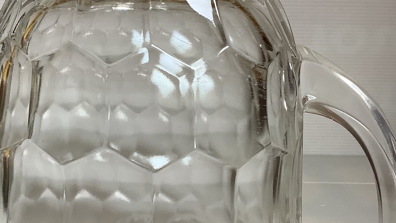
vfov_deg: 20.0
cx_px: 141
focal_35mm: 60
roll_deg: -0.4
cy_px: 143
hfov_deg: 34.7
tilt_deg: -12.9
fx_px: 630
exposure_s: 1/50
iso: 64
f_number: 2.4
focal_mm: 3.3
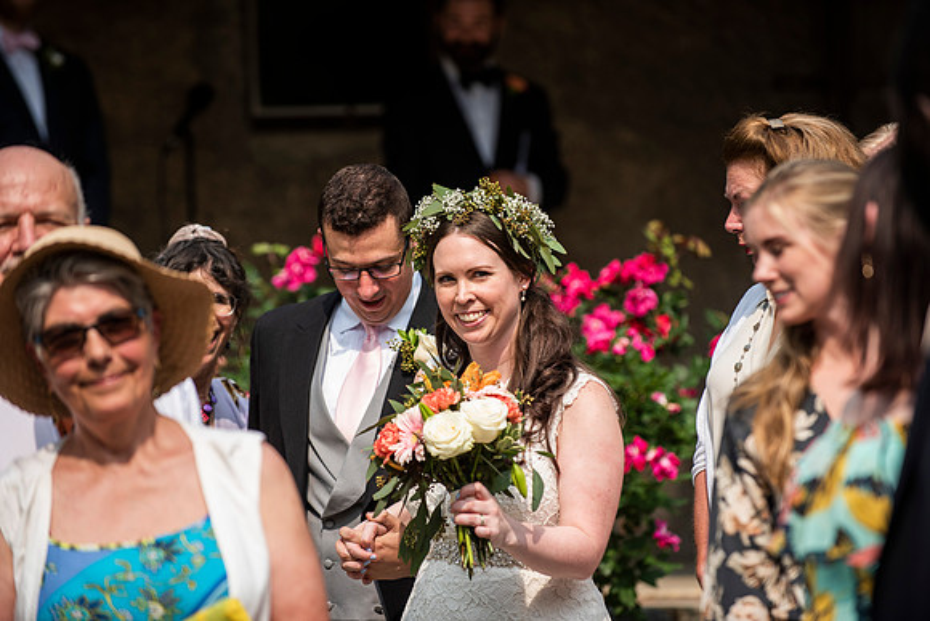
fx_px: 5168
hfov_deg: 10.3
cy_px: 310
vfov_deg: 6.9
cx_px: 465
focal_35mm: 200
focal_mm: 200
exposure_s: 1/4000
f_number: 3.5
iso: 400
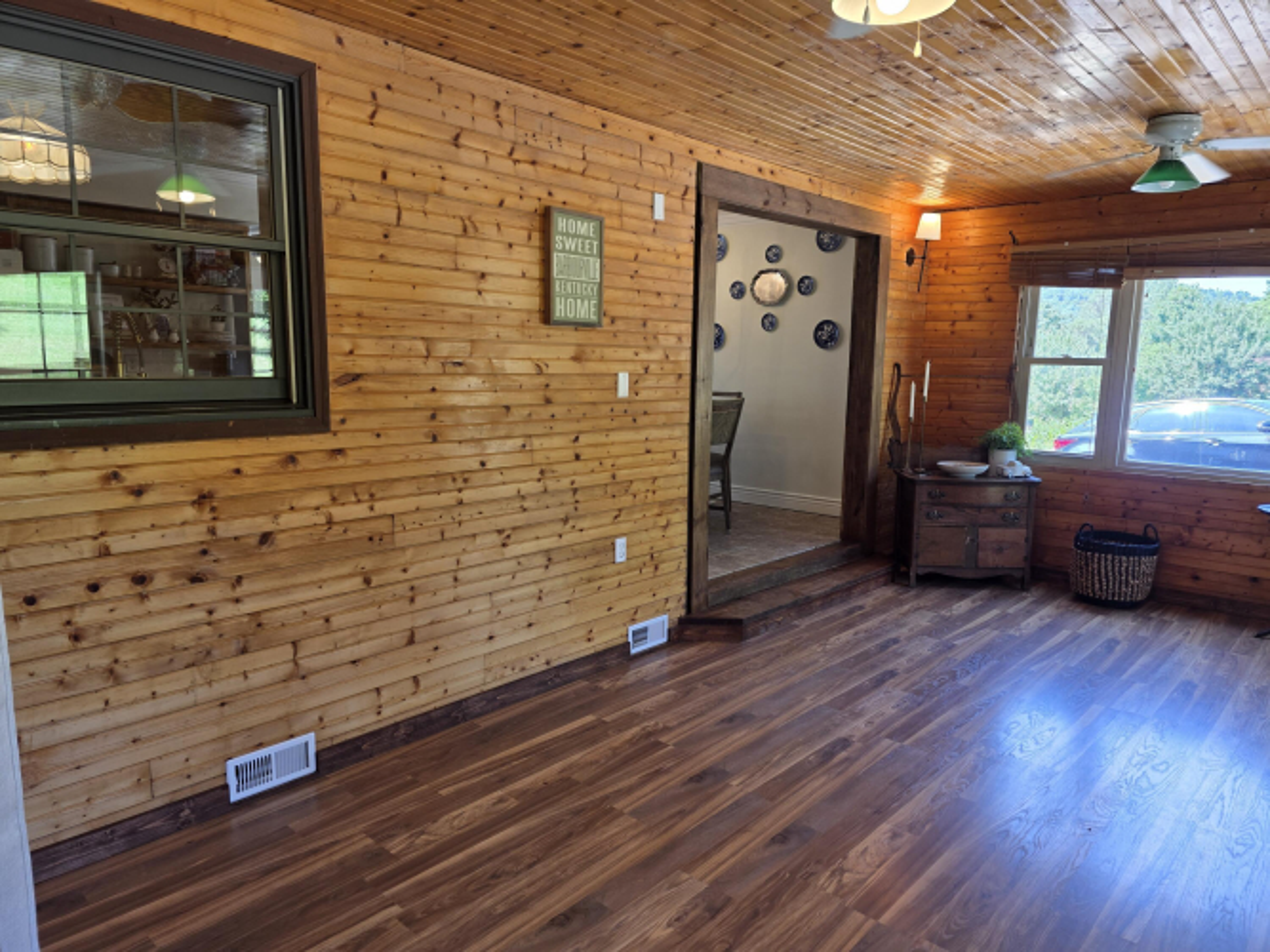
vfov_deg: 58.9
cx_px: 635
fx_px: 844
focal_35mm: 23
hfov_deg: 73.9
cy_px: 476
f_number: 1.7
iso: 50
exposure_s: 1/120
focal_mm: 6.3
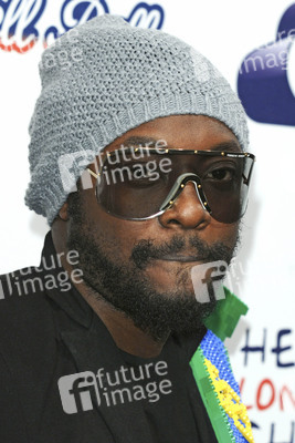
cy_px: 222
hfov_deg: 11.4
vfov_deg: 17.1
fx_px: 1474
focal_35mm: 120
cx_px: 148
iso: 320
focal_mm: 80
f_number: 5
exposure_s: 1/160
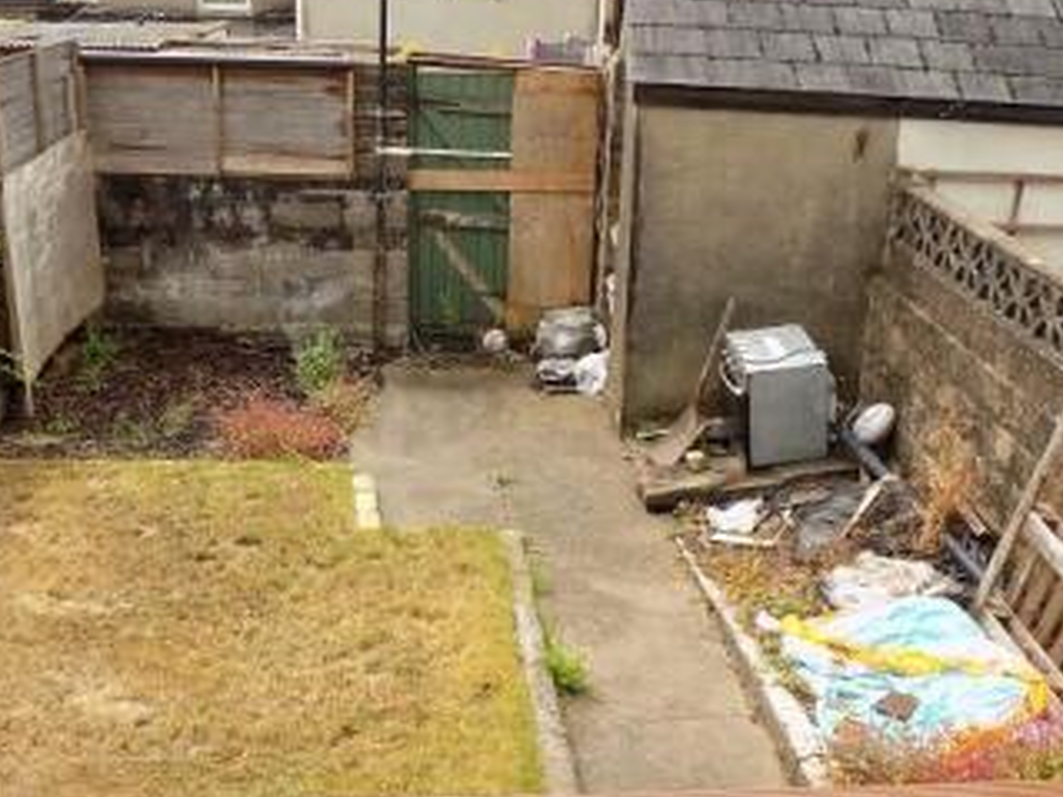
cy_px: 465
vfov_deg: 34.2
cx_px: 525
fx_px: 1289
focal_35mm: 42
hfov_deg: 44.8
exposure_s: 1/320
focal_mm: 4
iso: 80
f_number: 3.1
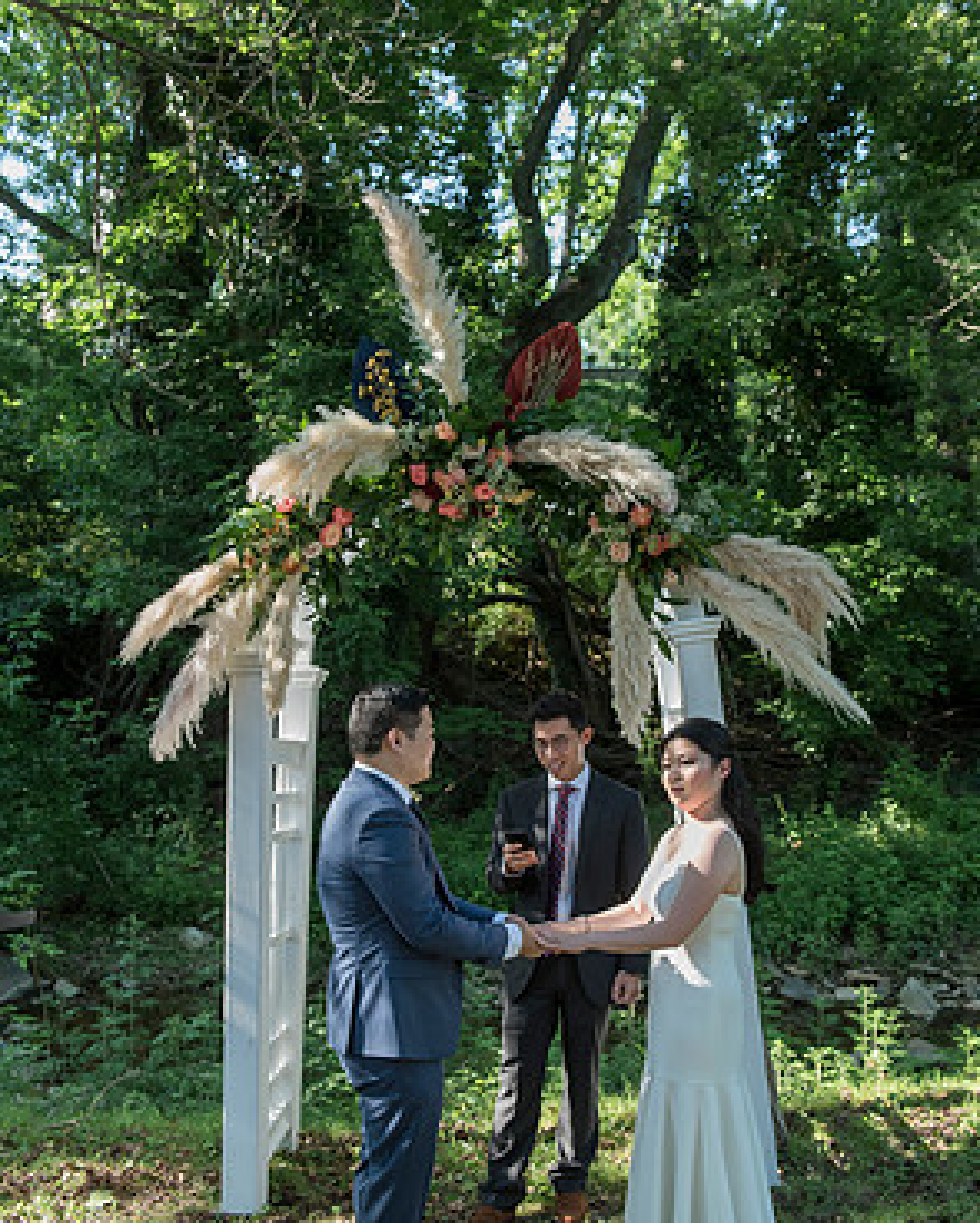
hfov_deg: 38.3
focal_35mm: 39
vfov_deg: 46.8
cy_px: 645
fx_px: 1412
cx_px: 495
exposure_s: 1/800
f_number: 4
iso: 1000
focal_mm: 34
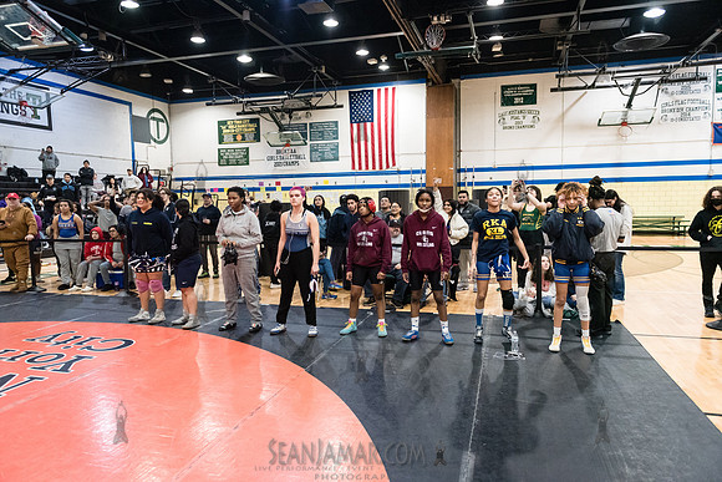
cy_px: 241
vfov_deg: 53.2
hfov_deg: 73.7
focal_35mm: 24
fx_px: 481
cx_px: 361
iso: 8000
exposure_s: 1/320
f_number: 3.2
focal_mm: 24
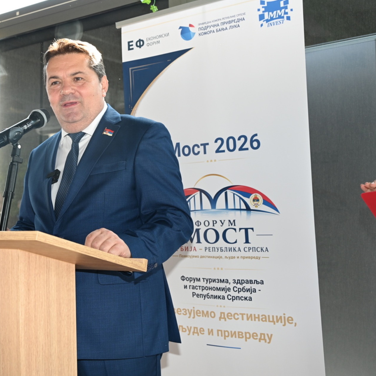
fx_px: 602
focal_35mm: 49
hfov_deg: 34.1
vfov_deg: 34.7
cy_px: 187
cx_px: 106
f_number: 5.6
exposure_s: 1/60
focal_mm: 38
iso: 500
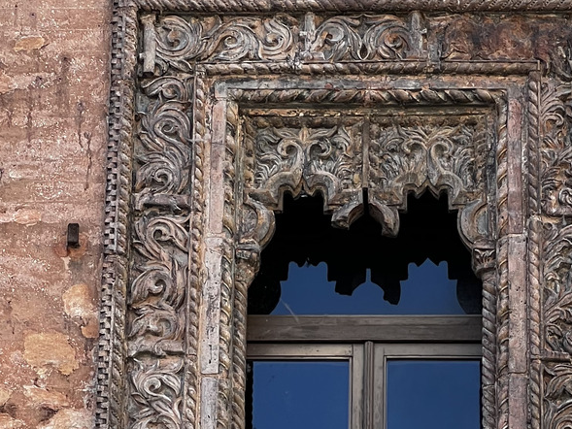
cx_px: 398
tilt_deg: +22.6
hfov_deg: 9.5
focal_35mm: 209
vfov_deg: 7.0
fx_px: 3454
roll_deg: -0.4
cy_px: 703
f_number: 2.8
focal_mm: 9
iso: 32
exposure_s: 1/141
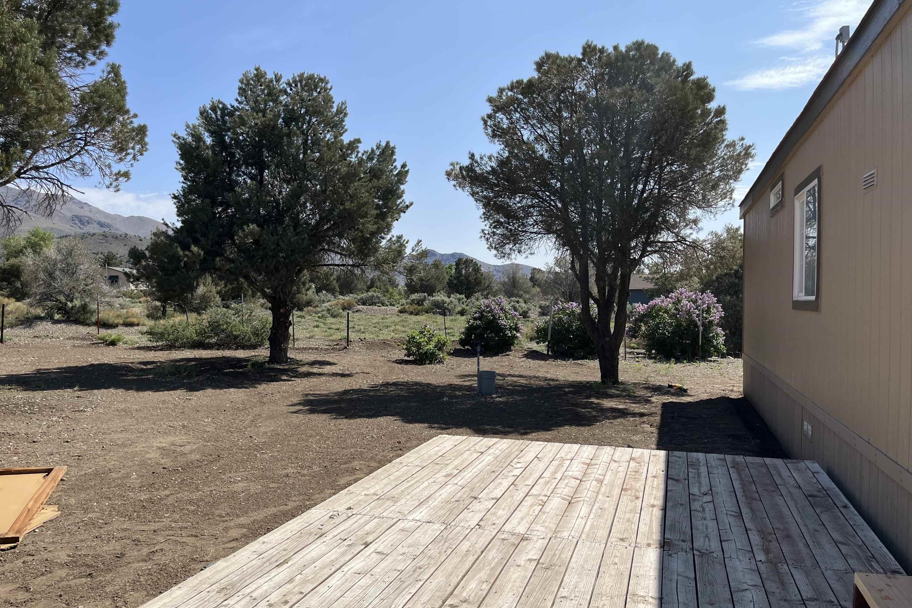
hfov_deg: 65.5
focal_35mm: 28
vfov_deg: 46.4
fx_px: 709
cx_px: 444
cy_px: 323
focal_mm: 5.1
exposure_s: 1/4651
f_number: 1.6
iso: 50
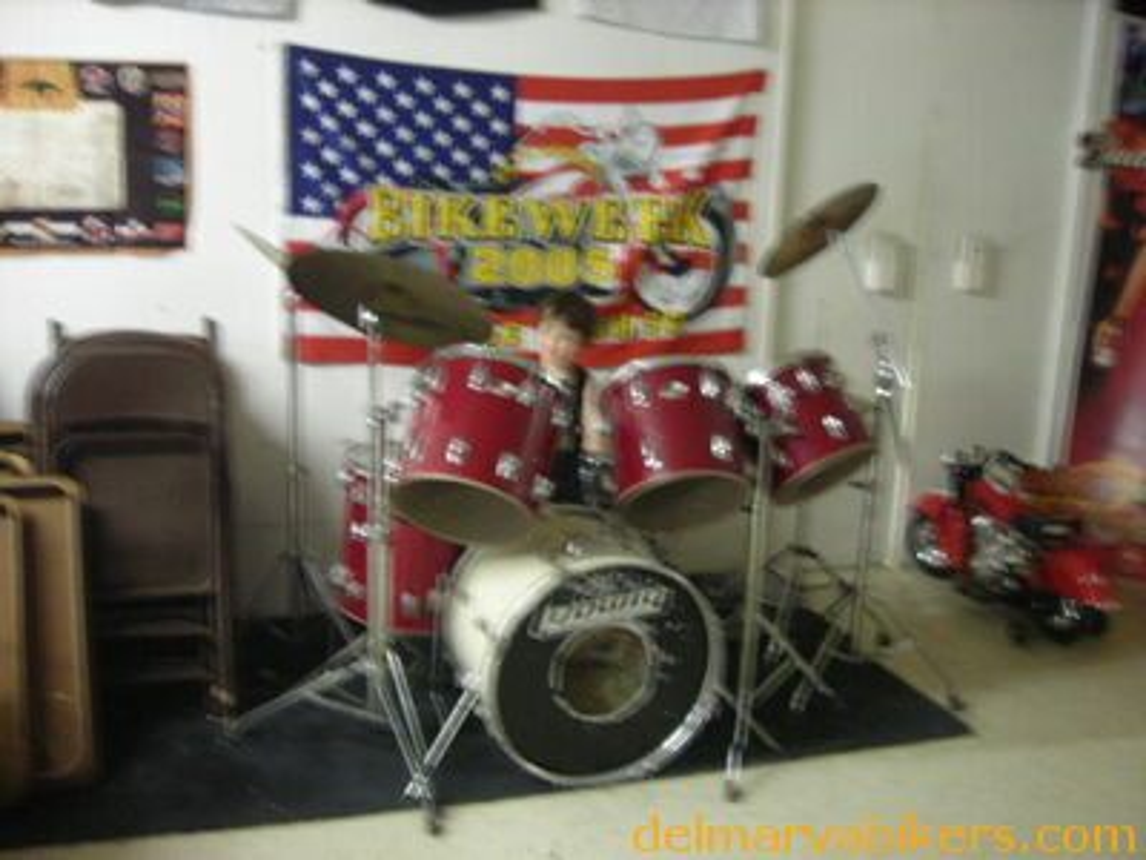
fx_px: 1258
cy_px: 430
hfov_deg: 49.0
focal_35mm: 38
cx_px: 573
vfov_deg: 37.7
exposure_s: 1/2
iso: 200
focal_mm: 6.3
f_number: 3.2
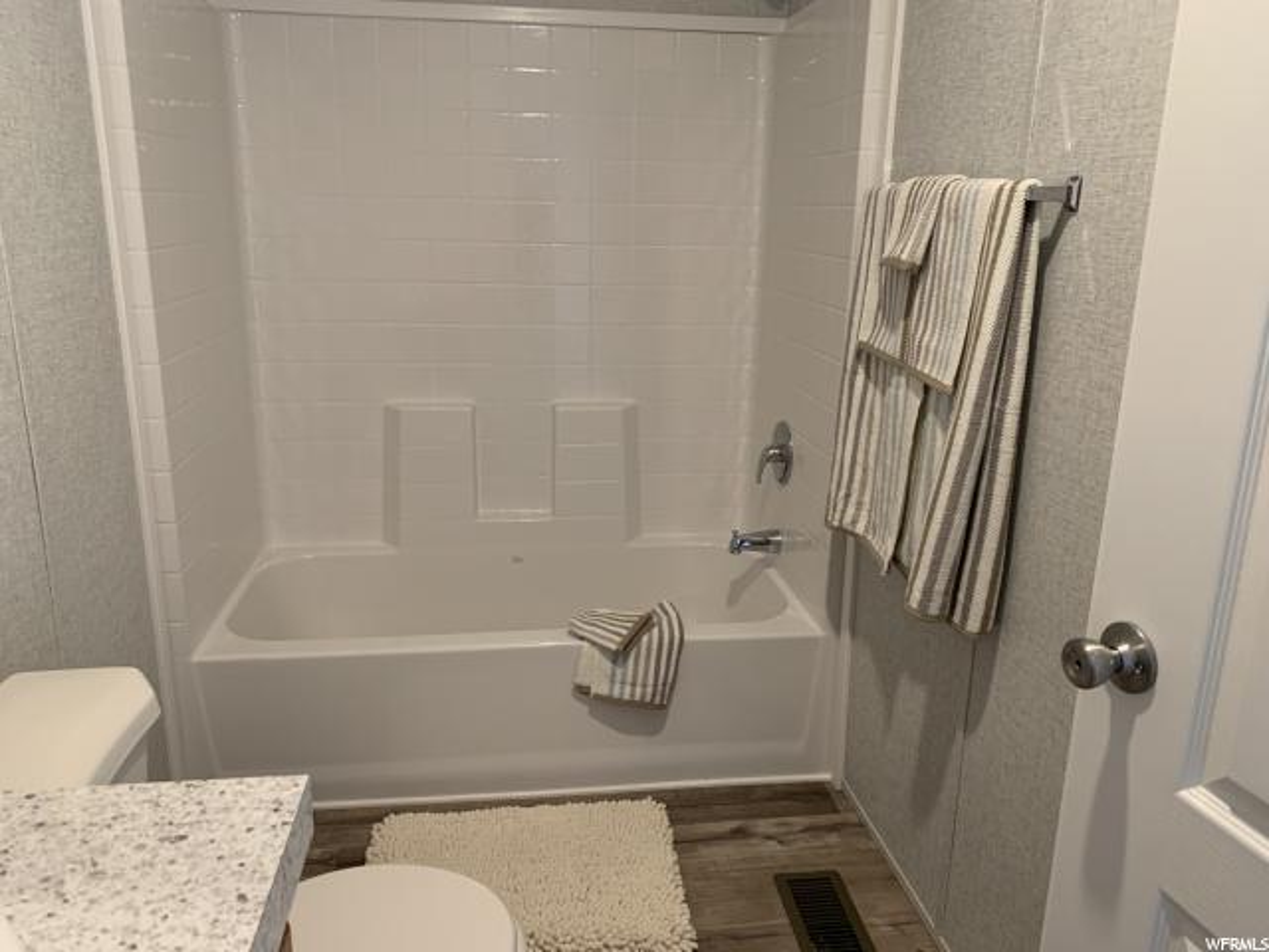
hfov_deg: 67.3
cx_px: 634
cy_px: 476
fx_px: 953
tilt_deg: -14.9
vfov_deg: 53.1
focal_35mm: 26
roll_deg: -0.1
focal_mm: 4.25
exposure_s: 1/60
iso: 160
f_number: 1.8
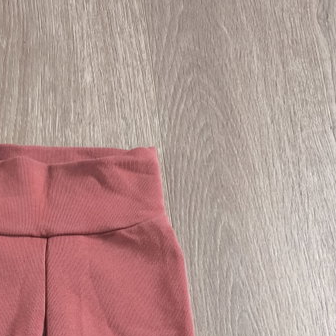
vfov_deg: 29.0
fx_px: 549
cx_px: 62
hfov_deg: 33.0
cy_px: 412
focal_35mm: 50
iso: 800
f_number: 1.6
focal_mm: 6.57
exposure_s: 1/33.3
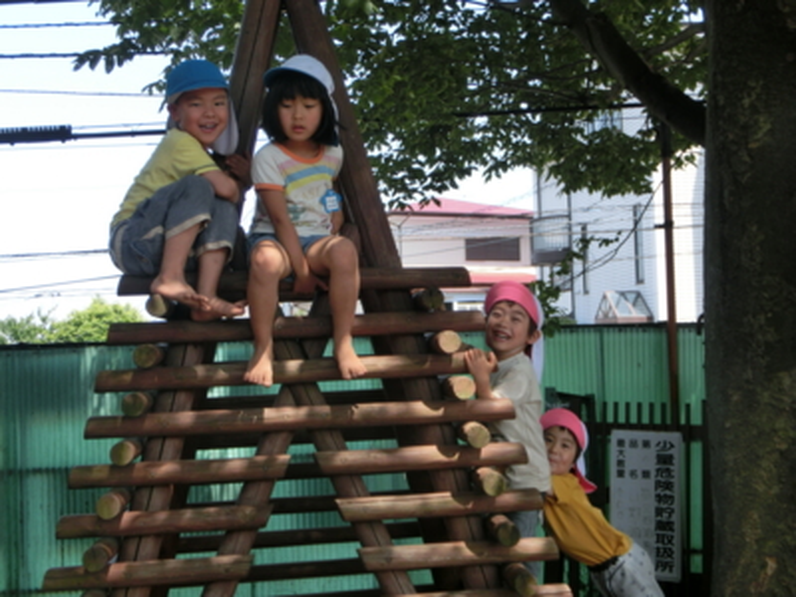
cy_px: 298
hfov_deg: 40.4
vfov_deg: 30.9
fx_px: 1081
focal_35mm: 47
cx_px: 398
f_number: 4.2
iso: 80
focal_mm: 8.29
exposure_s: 1/200
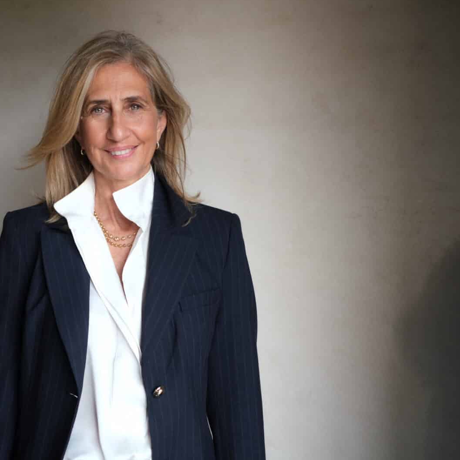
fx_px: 677
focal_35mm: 45
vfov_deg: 37.6
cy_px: 229
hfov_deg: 36.7
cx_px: 118
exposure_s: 1/250
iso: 500
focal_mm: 23
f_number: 2
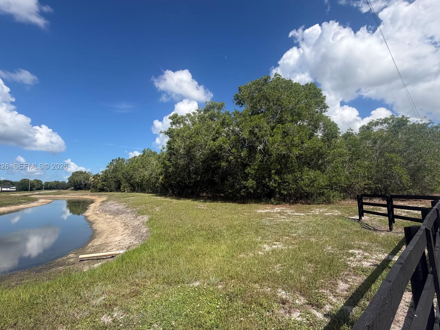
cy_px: 167
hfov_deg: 94.5
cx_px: 221
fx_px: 203
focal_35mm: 16
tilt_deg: +6.0
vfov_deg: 78.1
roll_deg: +0.6
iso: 40
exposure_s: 1/742
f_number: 2.2
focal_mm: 2.22
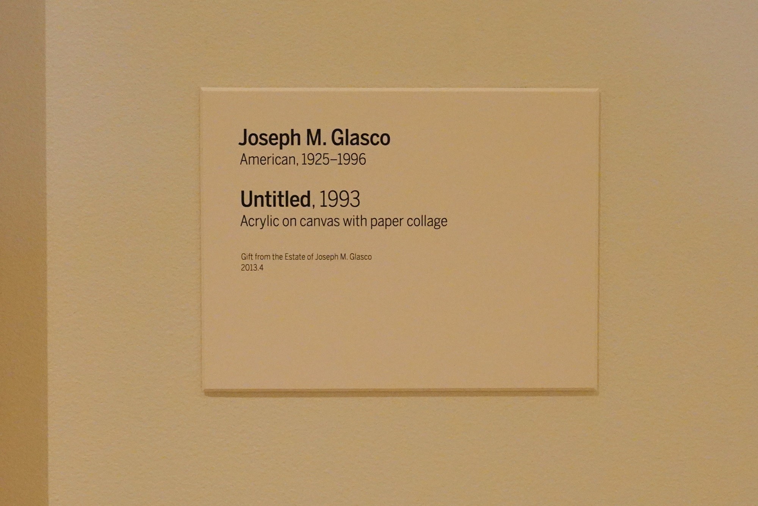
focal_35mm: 44
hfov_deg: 44.5
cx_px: 379
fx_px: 927
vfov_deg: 30.5
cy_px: 253
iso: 6400
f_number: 8
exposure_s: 1/100
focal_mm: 44
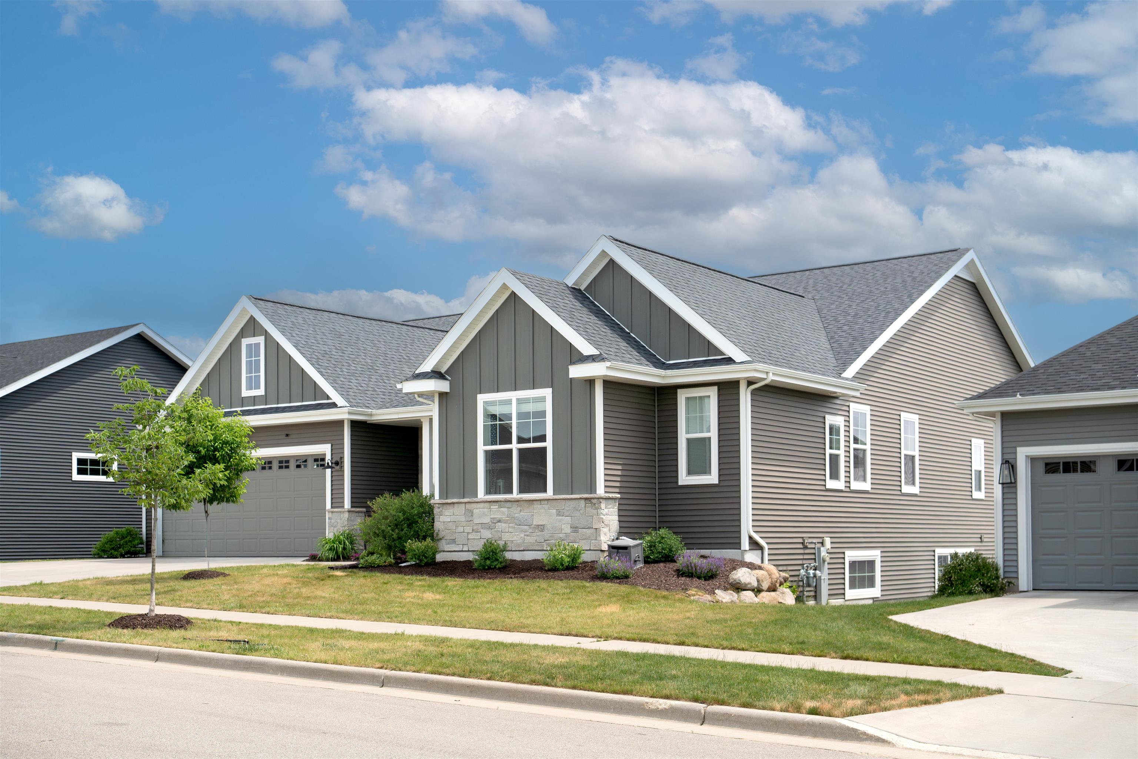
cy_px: 380
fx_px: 1422
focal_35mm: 45
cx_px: 569
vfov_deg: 29.9
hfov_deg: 43.6
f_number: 5
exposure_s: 1/8000
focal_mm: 45
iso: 250
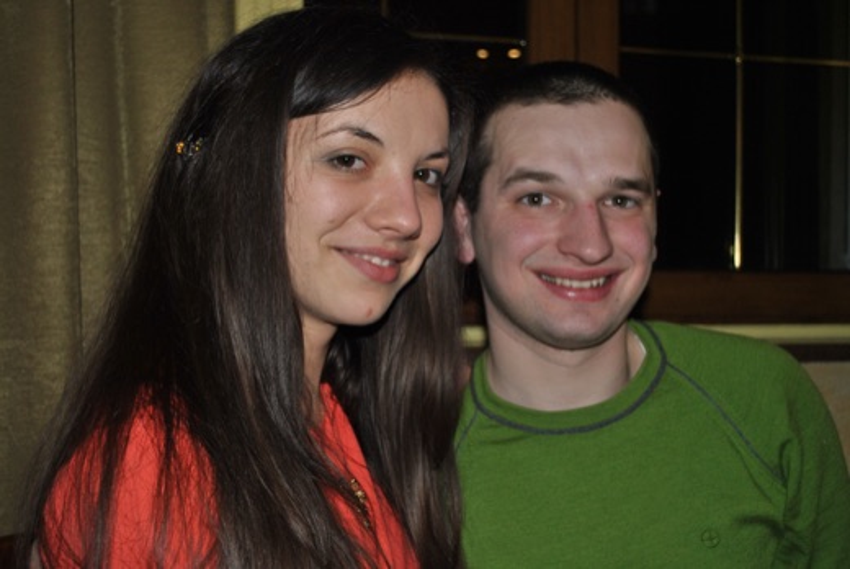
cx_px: 425
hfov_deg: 41.1
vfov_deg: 28.1
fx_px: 1135
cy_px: 284
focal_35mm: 48
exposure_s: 1/60
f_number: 4.8
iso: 200
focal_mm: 32
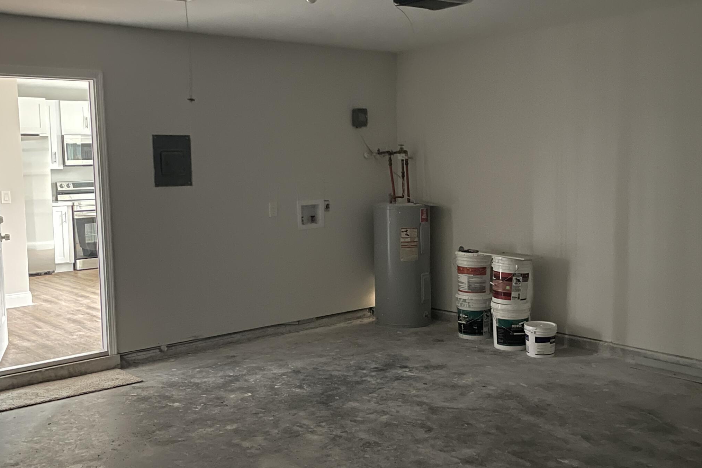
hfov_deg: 48.5
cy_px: 229
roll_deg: +2.5
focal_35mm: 40
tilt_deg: -5.2
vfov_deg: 33.4
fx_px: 780
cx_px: 345
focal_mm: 4.2
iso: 1000
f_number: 1.6
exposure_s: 1/16
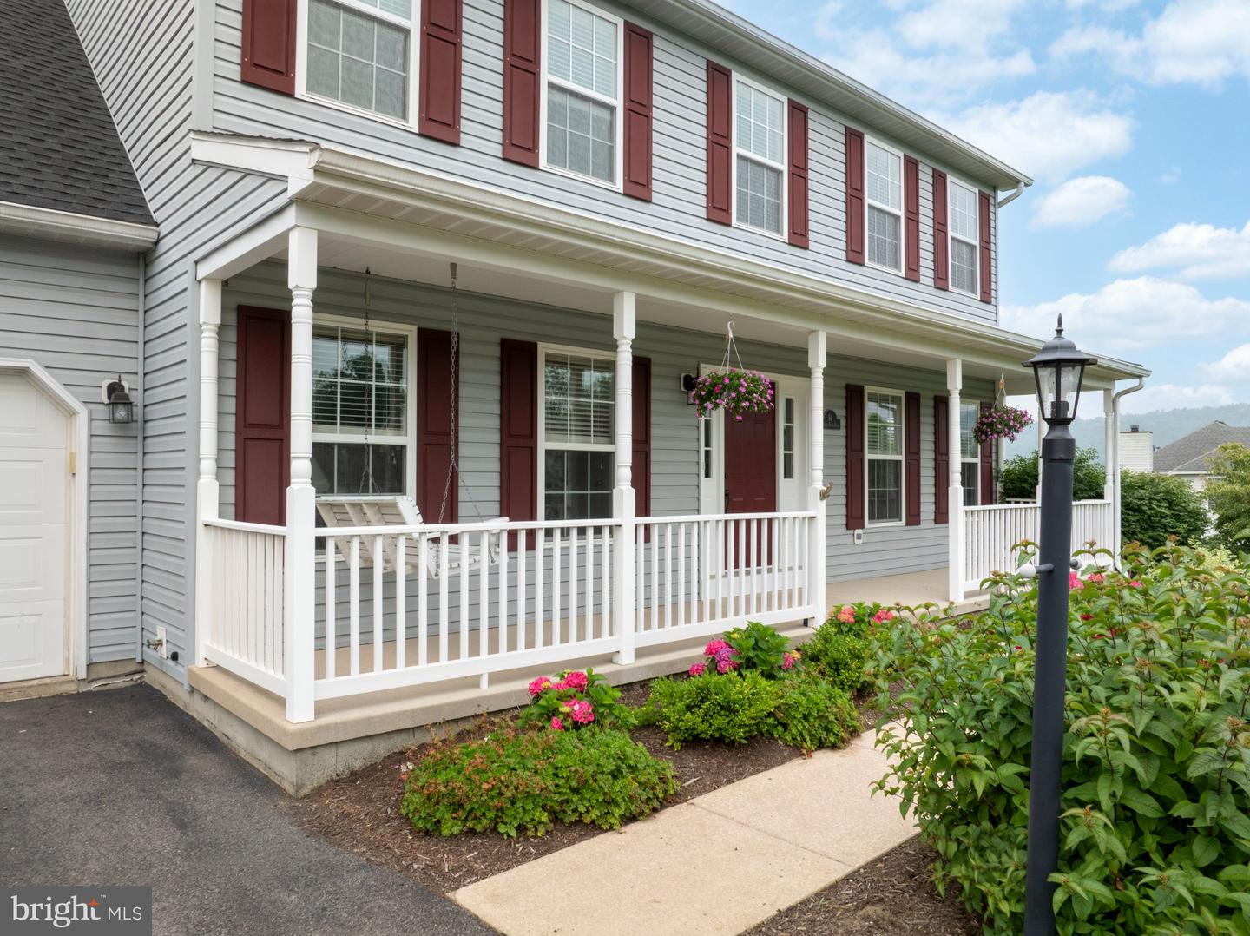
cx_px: 625
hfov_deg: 71.6
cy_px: 468
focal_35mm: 24
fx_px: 866
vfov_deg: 56.8
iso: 100
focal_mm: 12.29
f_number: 7.1
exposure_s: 1/160
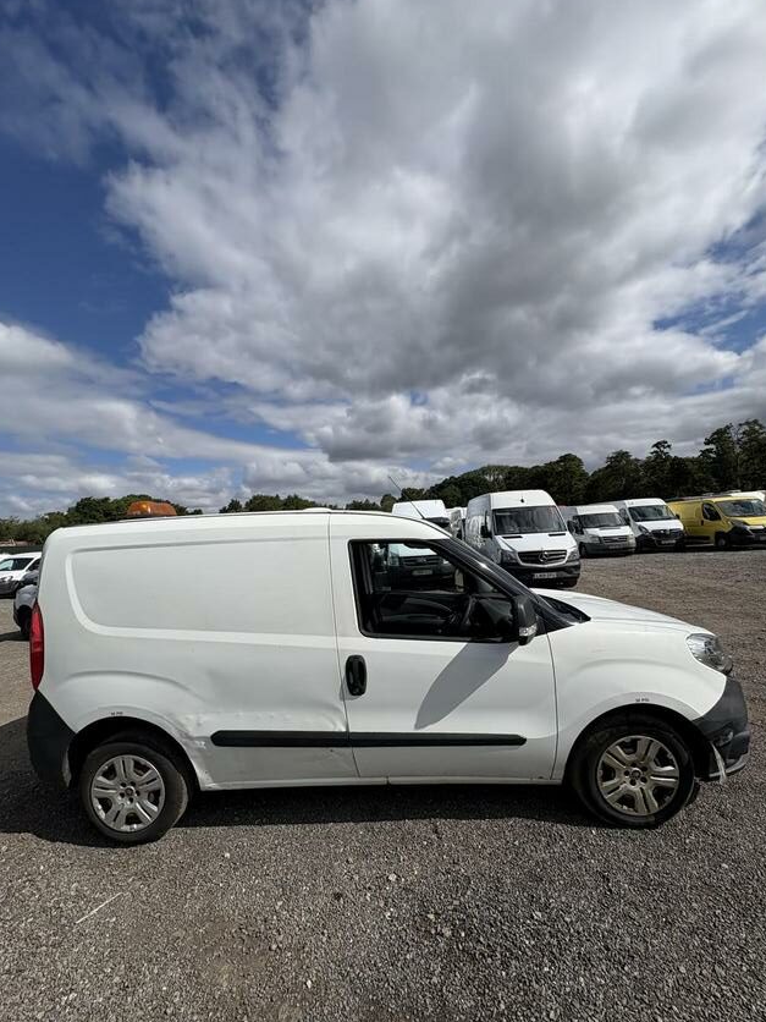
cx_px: 371
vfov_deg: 98.1
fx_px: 443
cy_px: 535
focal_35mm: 15
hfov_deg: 81.7
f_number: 2.2
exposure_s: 1/5263
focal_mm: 2.22
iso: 50
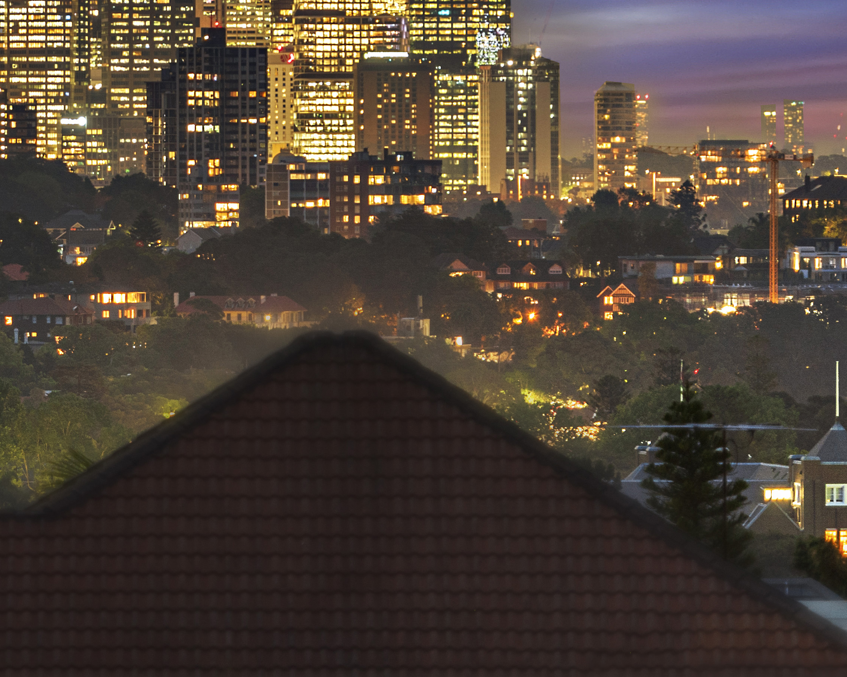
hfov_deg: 4.7
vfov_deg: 3.8
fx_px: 10303
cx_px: -449
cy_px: -159
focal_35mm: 411
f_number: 3.2
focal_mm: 135
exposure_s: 3
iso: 100
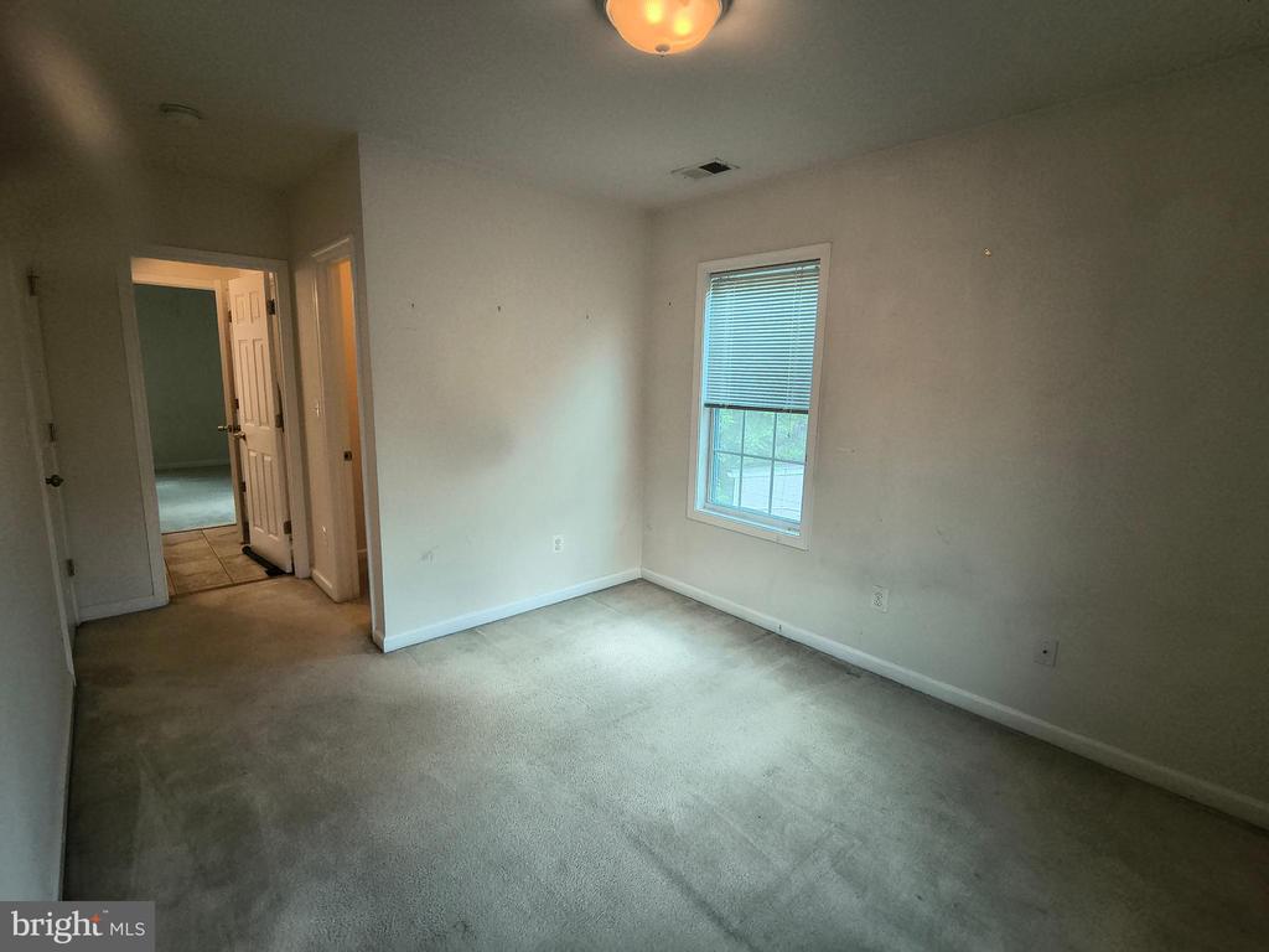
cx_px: 634
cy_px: 476
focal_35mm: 12
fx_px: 440
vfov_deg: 94.5
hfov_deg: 110.5
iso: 431
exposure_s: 1/120
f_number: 2.2
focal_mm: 2.13
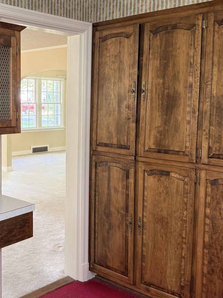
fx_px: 378
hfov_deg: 31.9
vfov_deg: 42.9
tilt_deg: -4.1
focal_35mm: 44
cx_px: 41
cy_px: 139
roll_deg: +0.3
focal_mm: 6.76
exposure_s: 1/60
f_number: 1.78
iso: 250
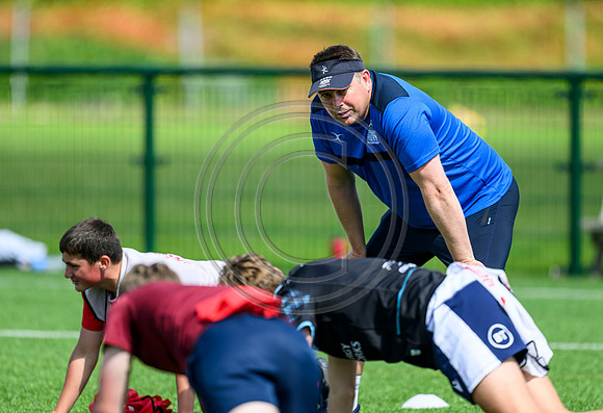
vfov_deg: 3.0
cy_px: 174
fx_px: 7960
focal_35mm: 471
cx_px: 358
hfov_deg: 4.3
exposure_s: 1/2500
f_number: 3.2
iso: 250
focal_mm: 400
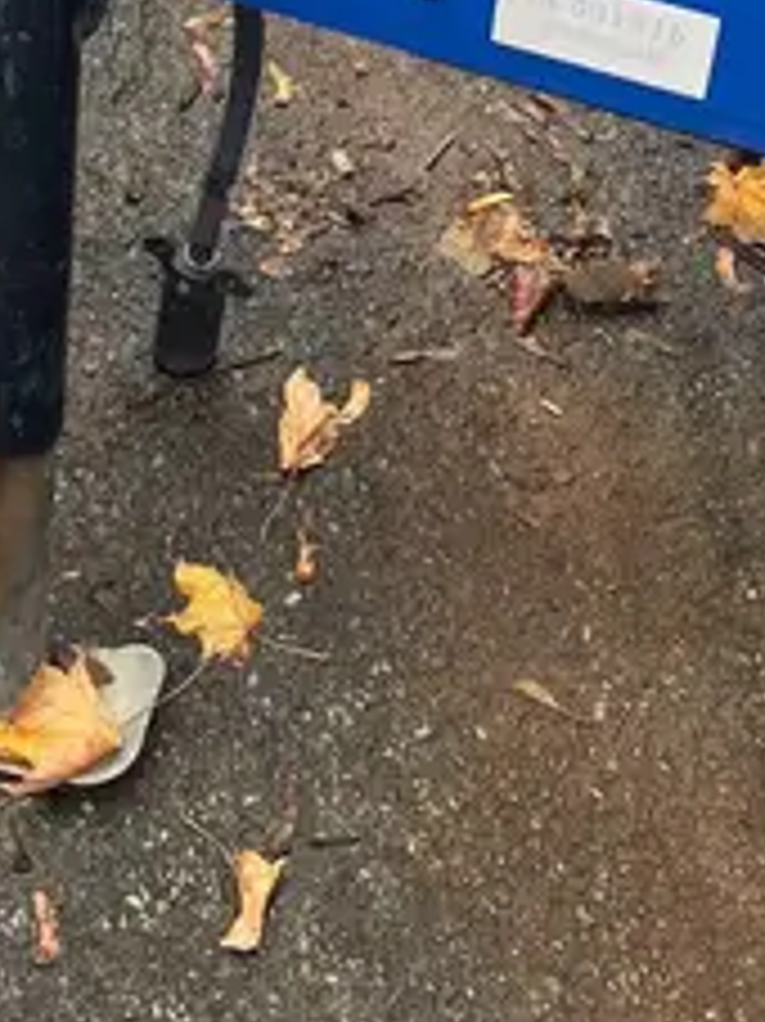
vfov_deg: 21.5
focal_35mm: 84
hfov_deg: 17.1
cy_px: -236
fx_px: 2477
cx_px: -50
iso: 32
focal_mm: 5.1
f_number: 1.6
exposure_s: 1/129
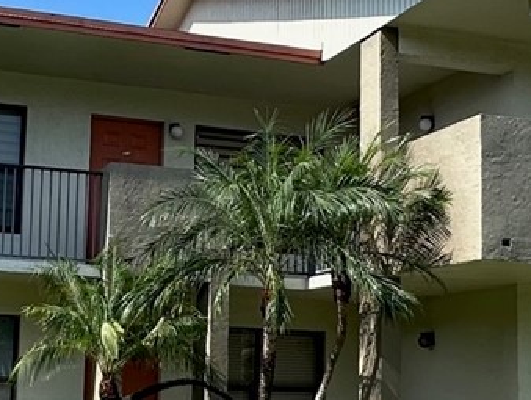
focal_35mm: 66
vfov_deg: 22.2
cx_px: 127
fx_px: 1013
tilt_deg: +5.0
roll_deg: -1.7
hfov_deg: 28.9
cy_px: 276
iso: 50
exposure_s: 1/1147
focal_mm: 2.22
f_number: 2.2
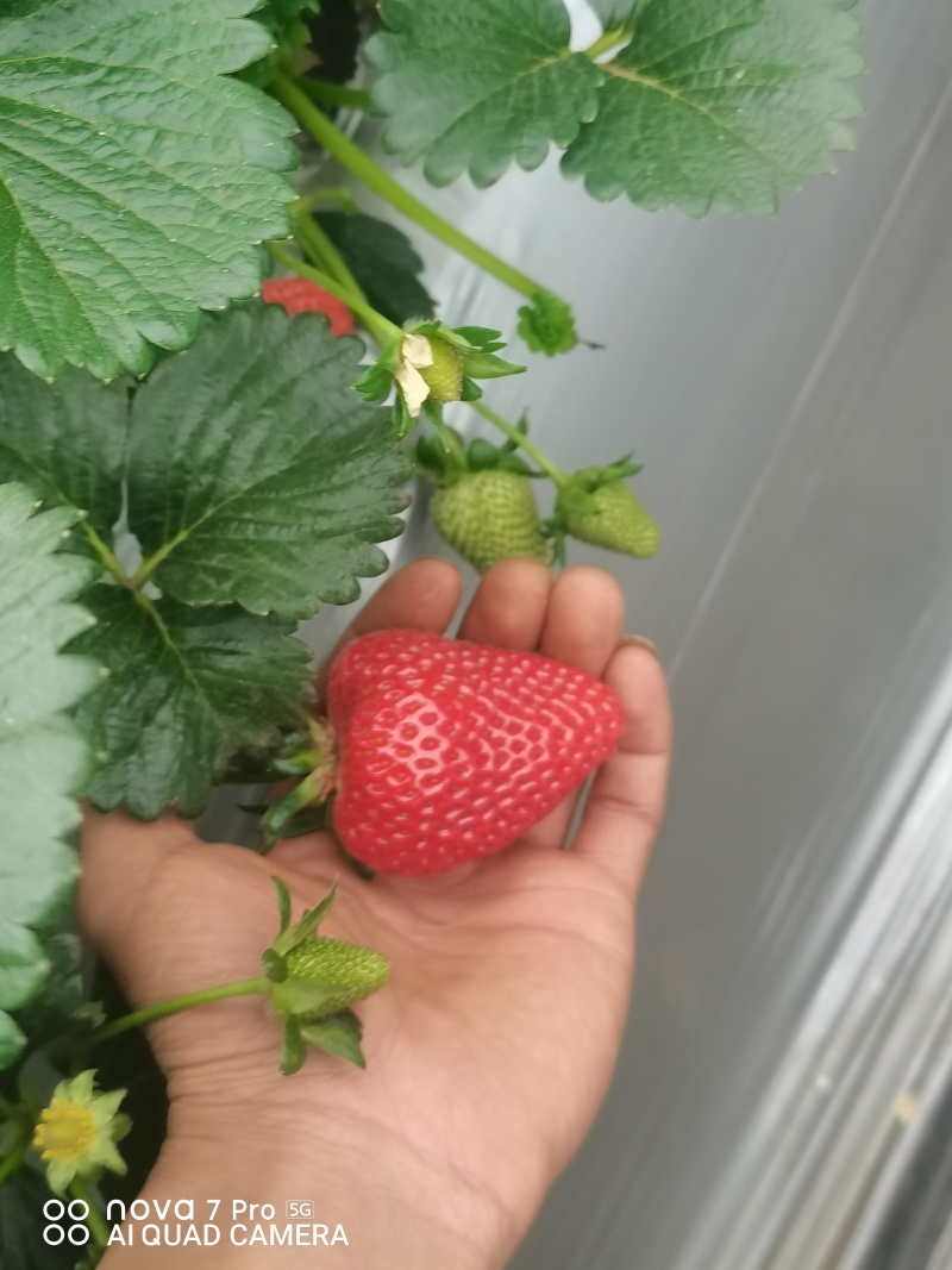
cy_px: 635
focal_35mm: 44
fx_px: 1614
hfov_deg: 32.9
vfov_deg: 43.0
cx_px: 476
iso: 200
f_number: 1.8
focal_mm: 5.58
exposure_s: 1/50
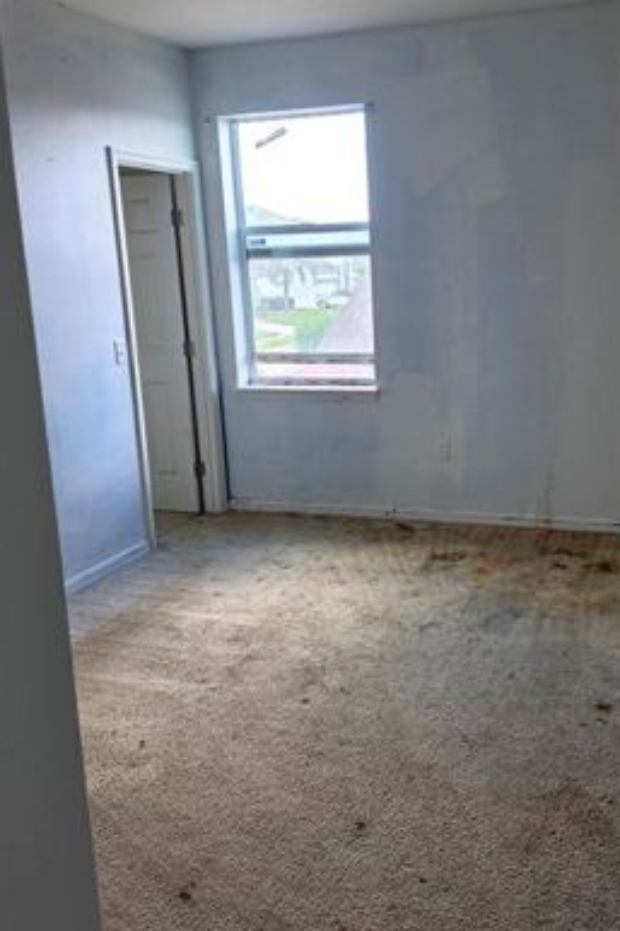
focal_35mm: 33
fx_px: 853
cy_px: 456
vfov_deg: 57.2
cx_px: 399
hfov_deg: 39.6
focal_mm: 6.5
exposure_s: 1/180
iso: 50
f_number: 1.4
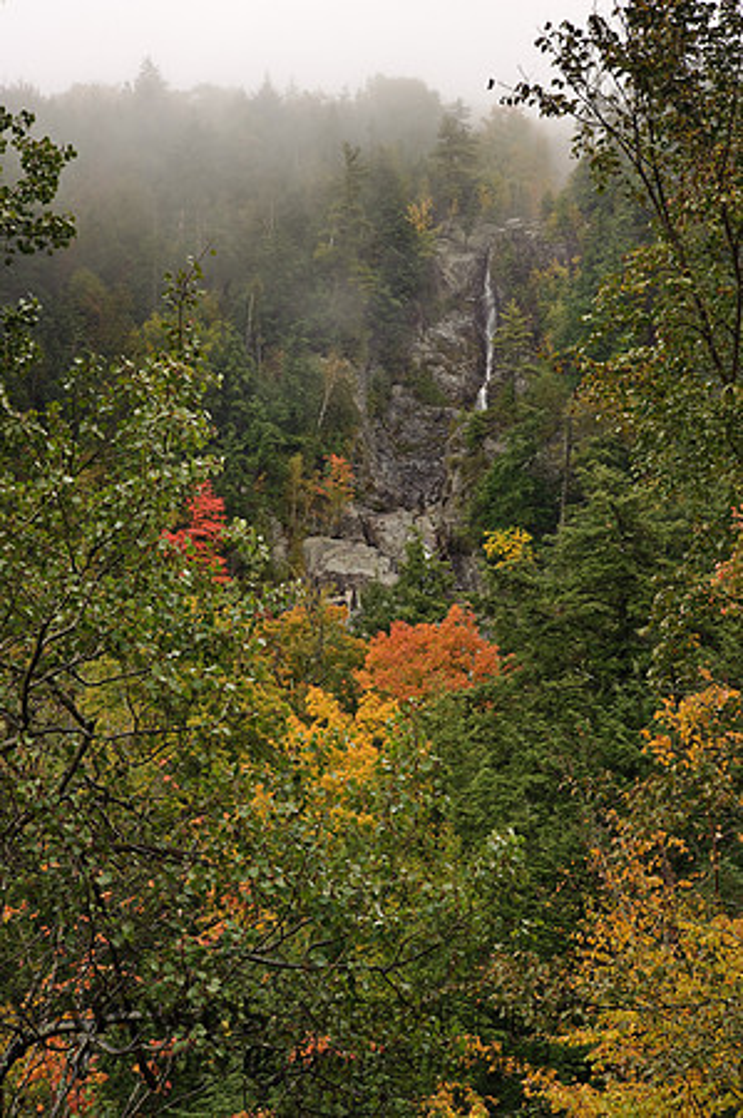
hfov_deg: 18.1
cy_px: 559
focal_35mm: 75
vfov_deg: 27.0
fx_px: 2327
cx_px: 372
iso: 200
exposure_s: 1/30
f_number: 11
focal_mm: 75
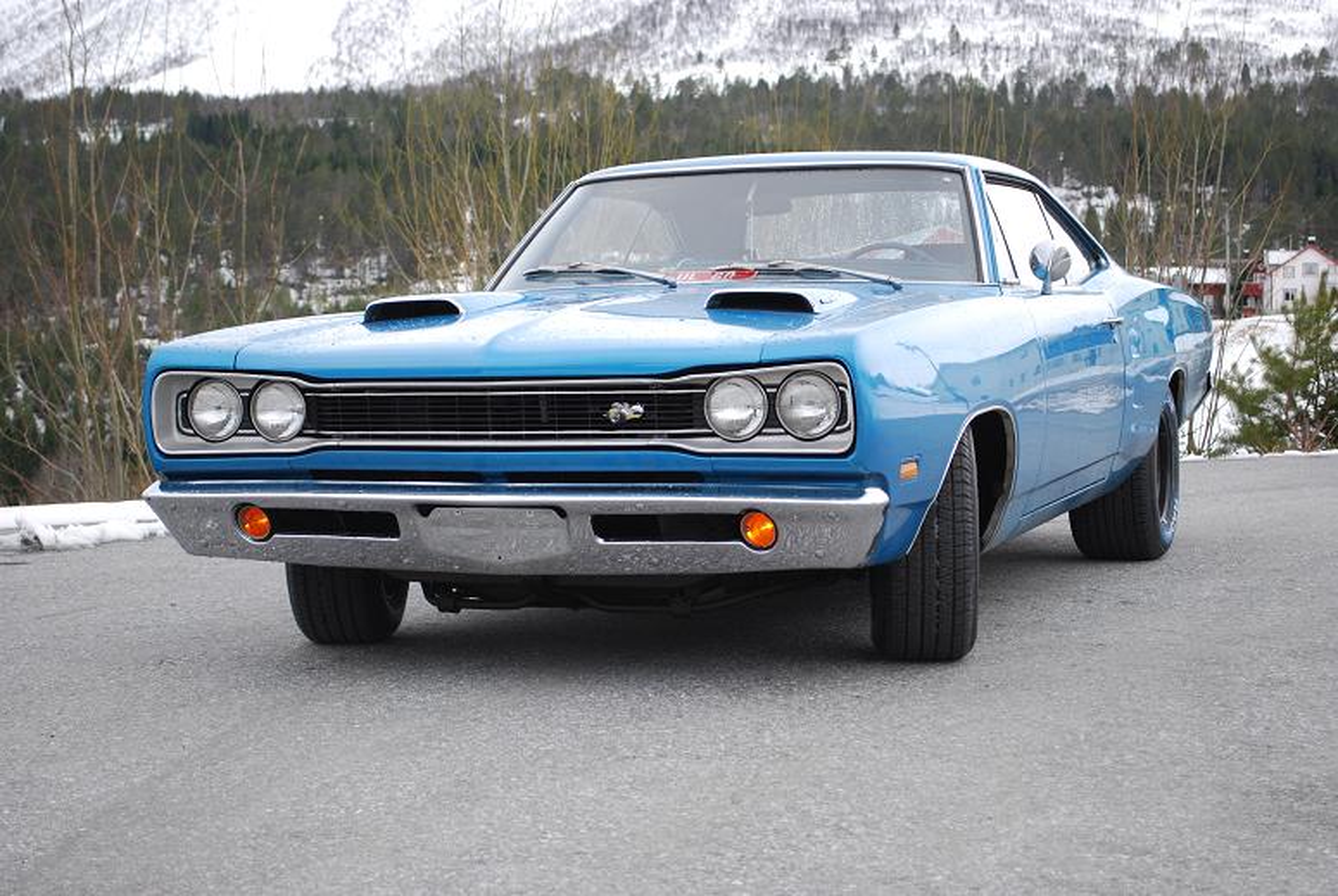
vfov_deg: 20.2
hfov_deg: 29.8
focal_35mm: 68
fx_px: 2512
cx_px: 669
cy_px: 448
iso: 200
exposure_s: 1/125
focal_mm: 45
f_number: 5.3
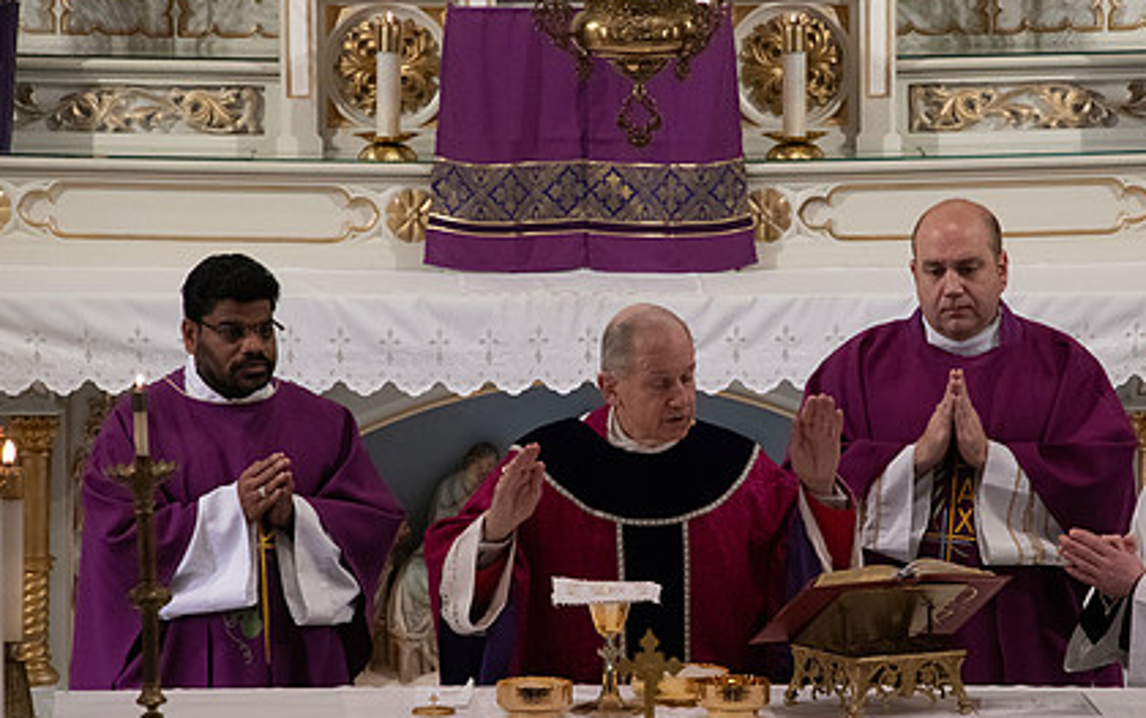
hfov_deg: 5.0
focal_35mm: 422
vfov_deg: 3.1
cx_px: 685
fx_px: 13187
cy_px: 446
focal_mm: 300
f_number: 10
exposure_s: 1/100
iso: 4000
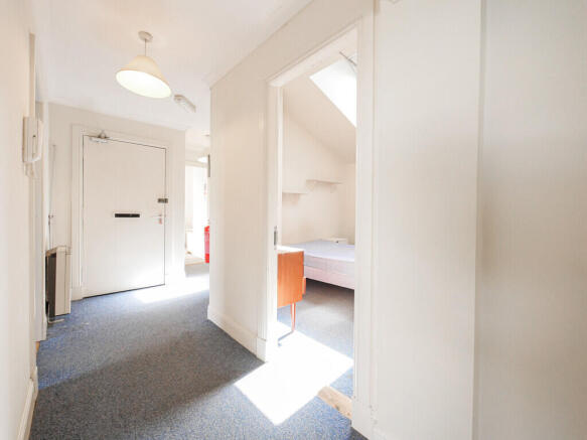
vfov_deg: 85.7
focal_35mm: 14
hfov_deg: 102.1
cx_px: 294
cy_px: 220
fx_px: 237
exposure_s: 1/60
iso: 500
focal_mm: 7
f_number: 4
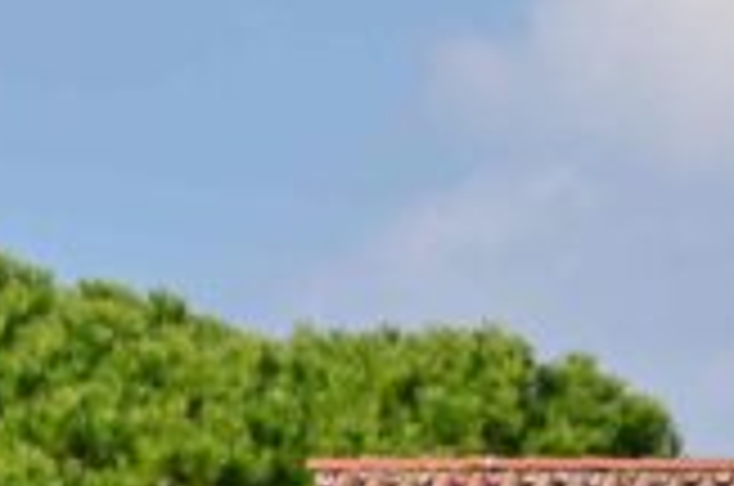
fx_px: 11782
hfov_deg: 3.6
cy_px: 1019
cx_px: 1157
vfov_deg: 2.4
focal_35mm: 579
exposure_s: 1/160
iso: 63
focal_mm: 92
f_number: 11
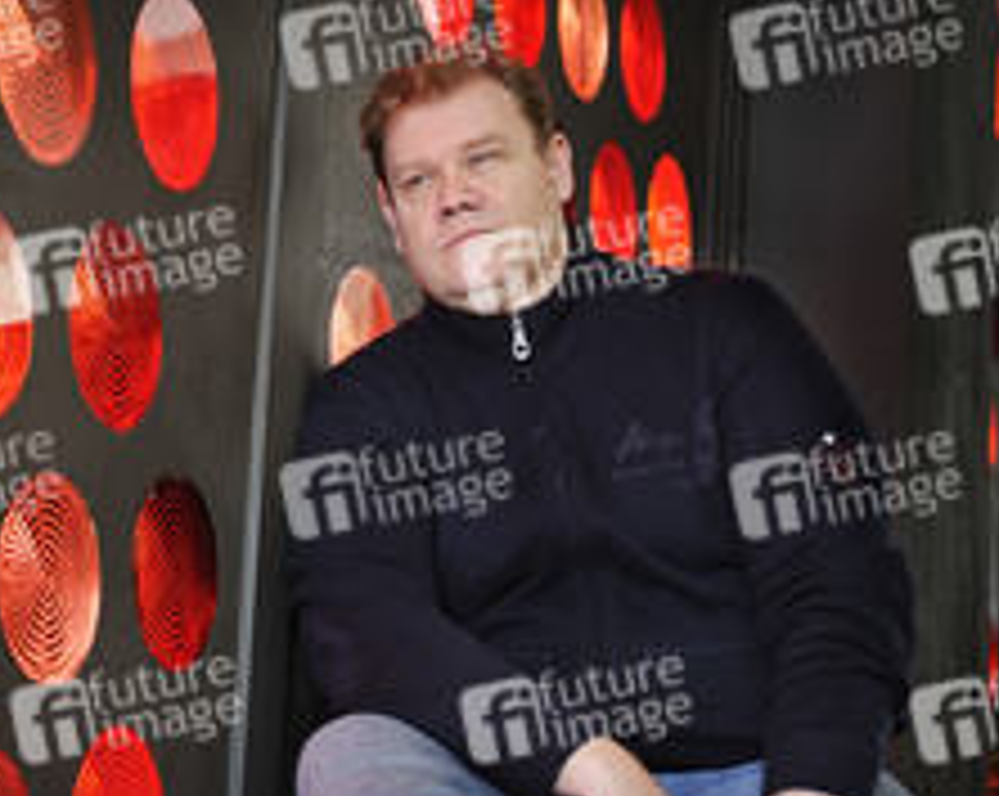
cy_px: 598
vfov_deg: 14.6
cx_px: 7
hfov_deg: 17.9
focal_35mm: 105
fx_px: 3100
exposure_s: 1/40
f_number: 2.8
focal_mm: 55
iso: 400
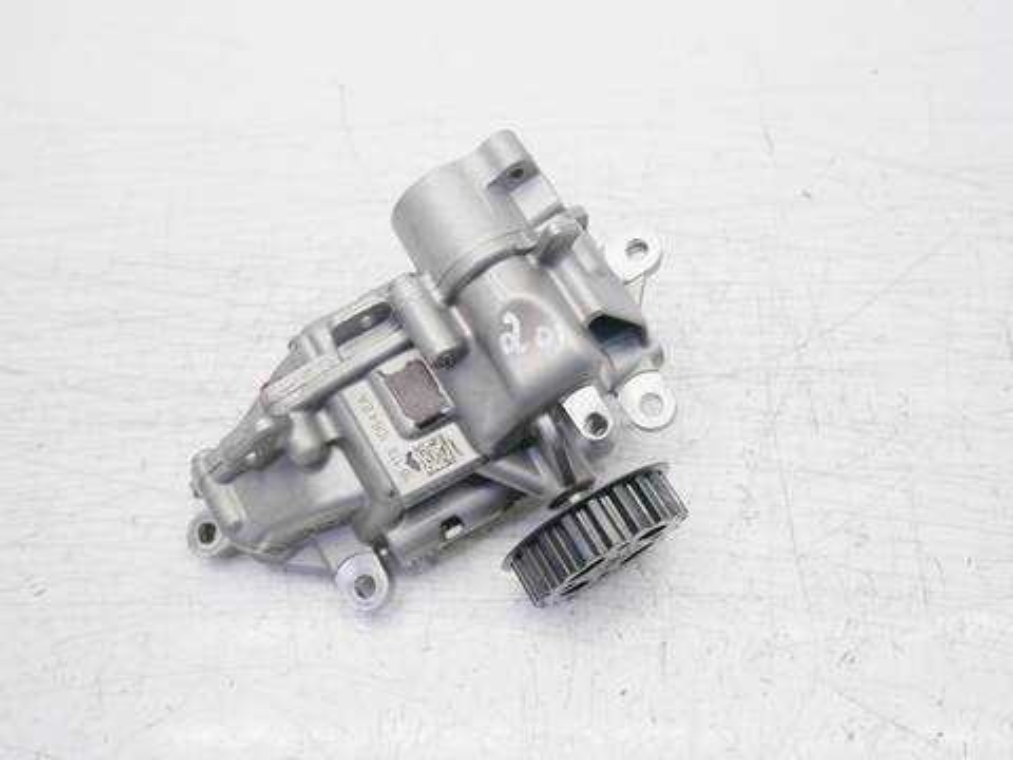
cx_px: 506
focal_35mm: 32
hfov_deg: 56.8
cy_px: 380
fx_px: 936
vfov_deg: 44.2
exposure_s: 1/80
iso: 200
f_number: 4
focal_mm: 16
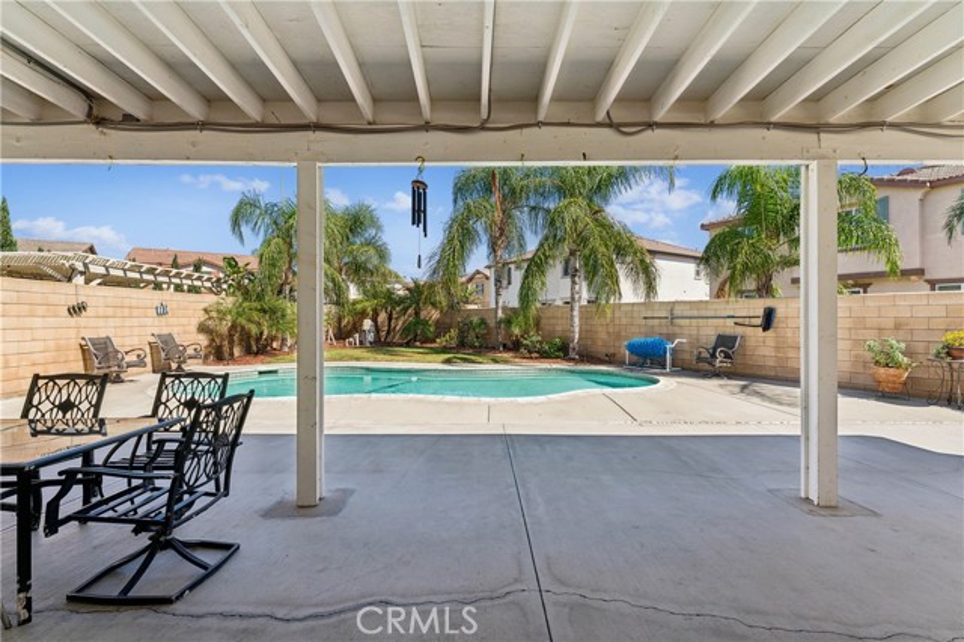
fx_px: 428
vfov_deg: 73.7
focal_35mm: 16
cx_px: 482
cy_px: 321
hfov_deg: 96.8
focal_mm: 16
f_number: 13
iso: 100
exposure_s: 1/100
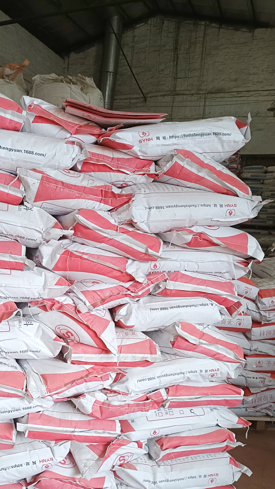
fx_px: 441
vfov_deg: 57.4
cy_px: 301
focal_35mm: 34
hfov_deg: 34.2
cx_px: 80
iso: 2049
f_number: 1.7
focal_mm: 4.7
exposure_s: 1/50
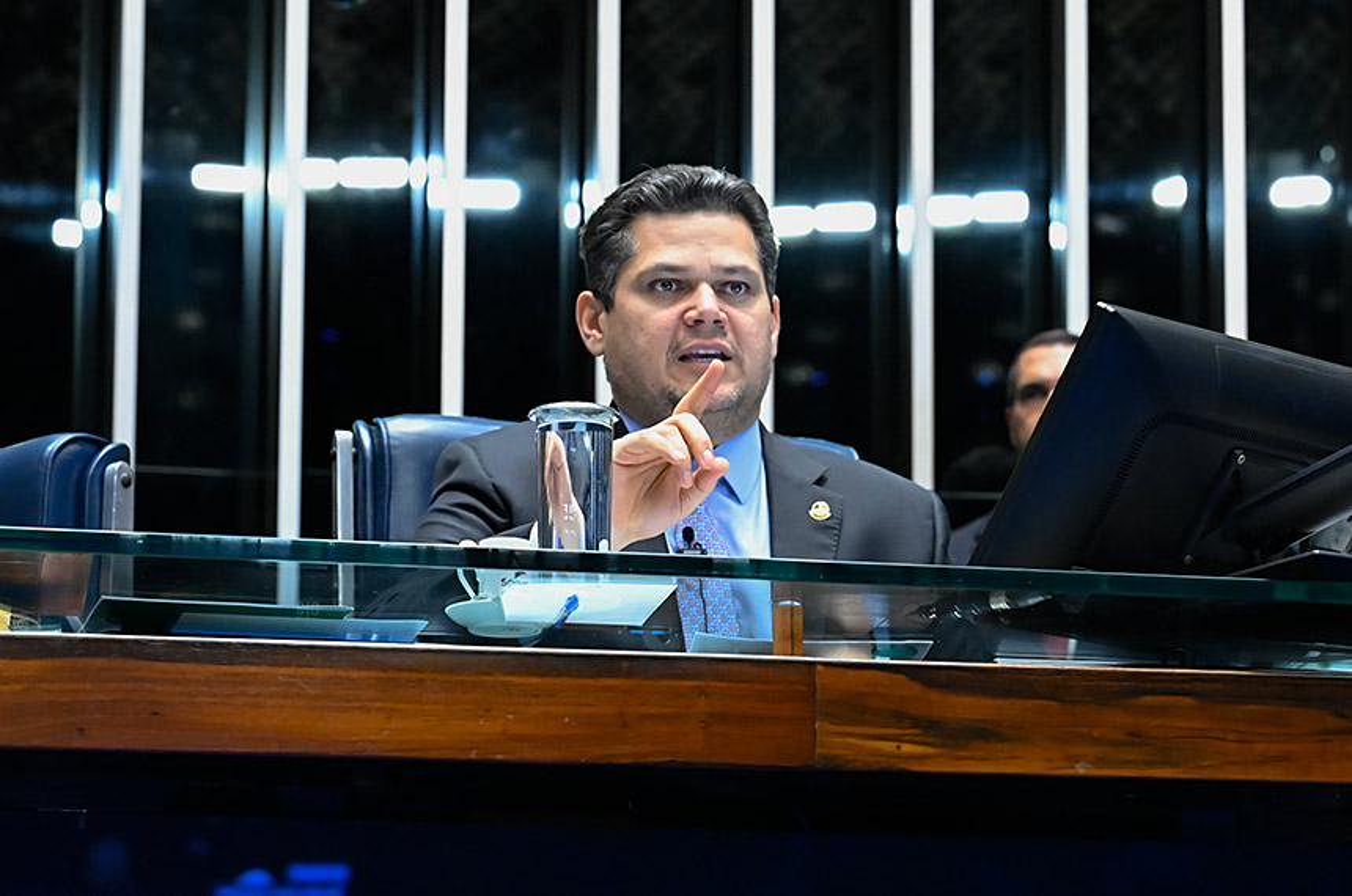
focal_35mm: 70
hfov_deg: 28.9
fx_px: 2624
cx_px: 676
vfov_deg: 19.4
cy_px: 448
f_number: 4.5
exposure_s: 1/160
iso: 6400
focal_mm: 70
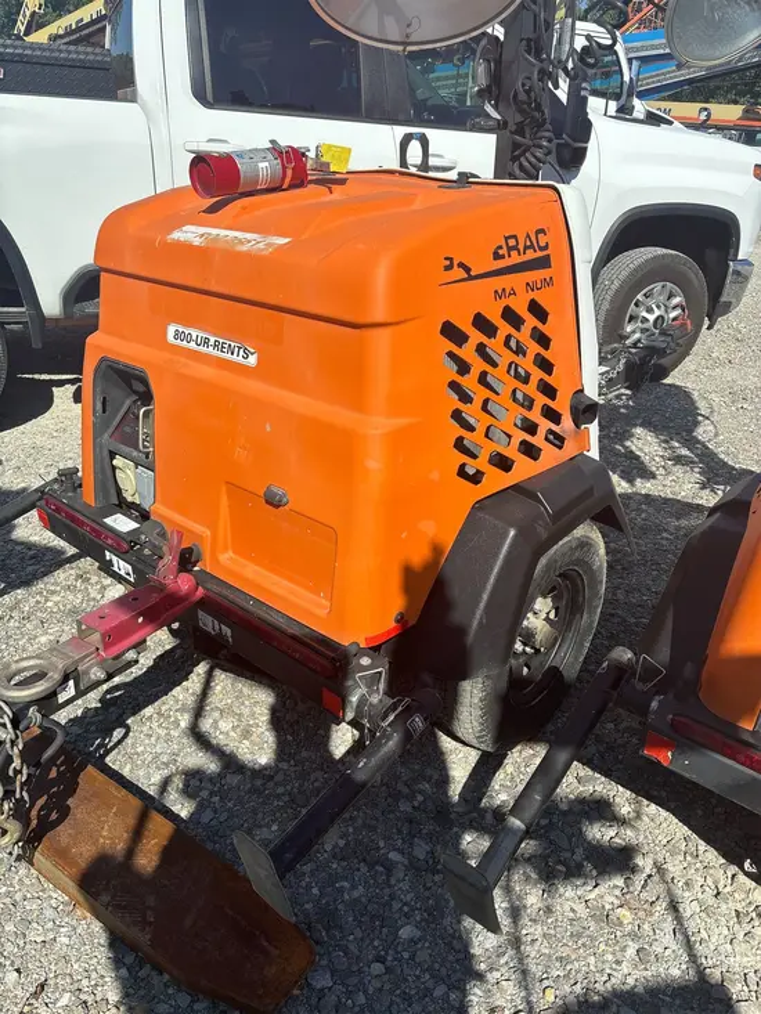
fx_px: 762
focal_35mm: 26
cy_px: 507
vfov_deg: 67.3
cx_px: 380
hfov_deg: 53.1
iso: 50
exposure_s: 1/3937
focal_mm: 5.96
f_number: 1.6
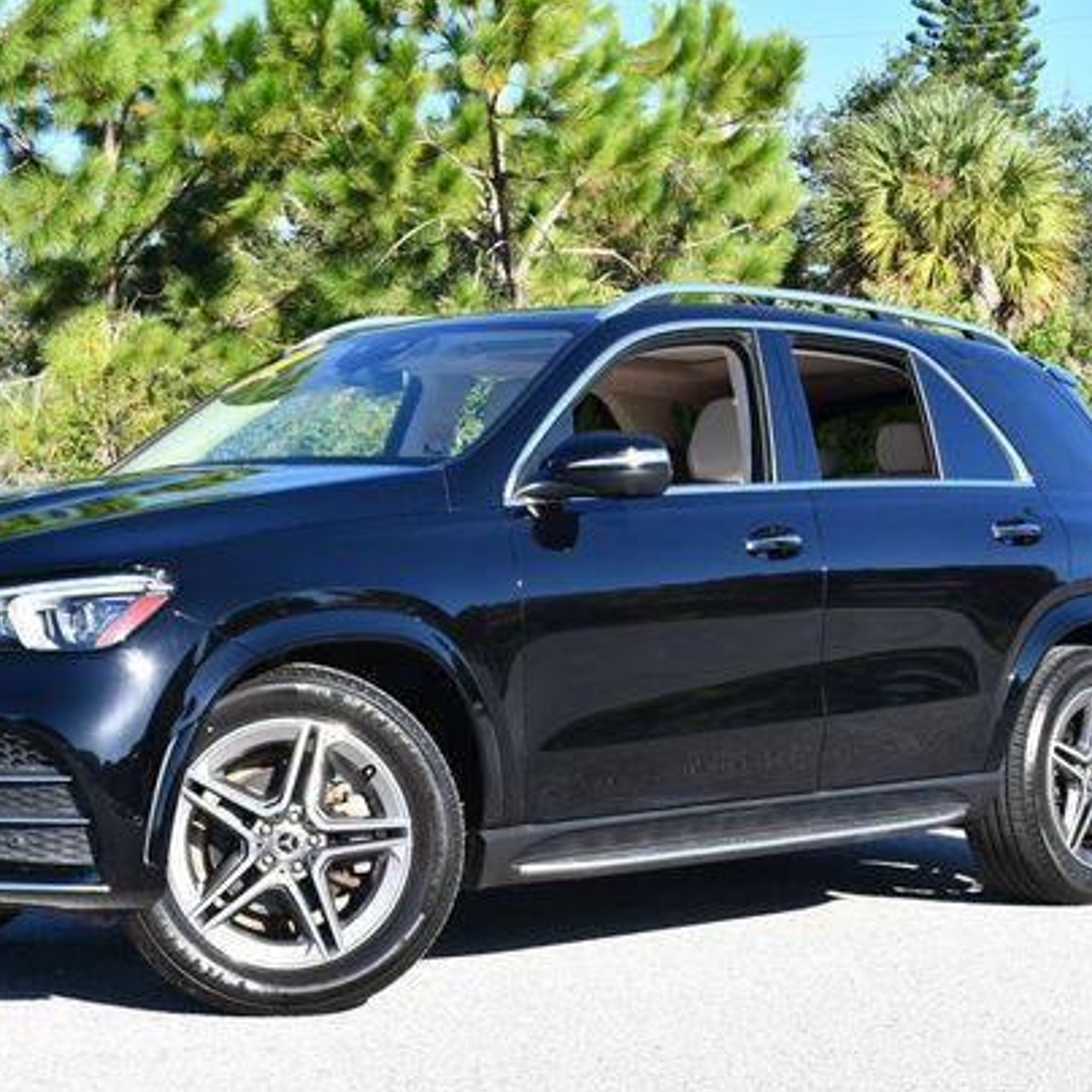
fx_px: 2498
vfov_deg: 24.7
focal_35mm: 70
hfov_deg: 24.6
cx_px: 443
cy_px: 530
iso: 200
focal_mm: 26
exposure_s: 1/250
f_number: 7.1
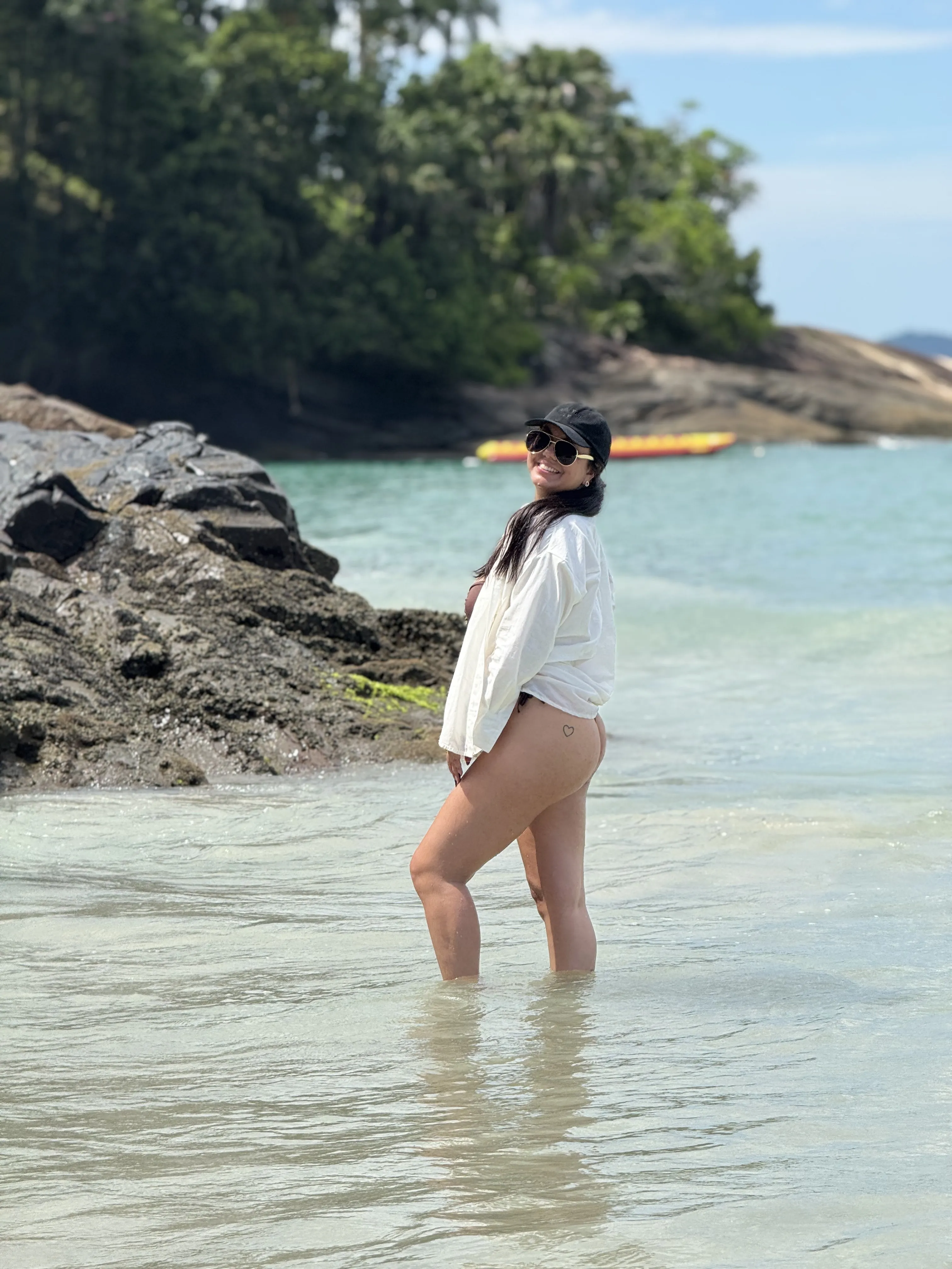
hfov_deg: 12.3
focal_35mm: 120
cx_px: 476
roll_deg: +1.7
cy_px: 634
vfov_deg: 16.4
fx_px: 4400
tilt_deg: -2.2
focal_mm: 15.66
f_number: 2.8
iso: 50
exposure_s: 1/1730
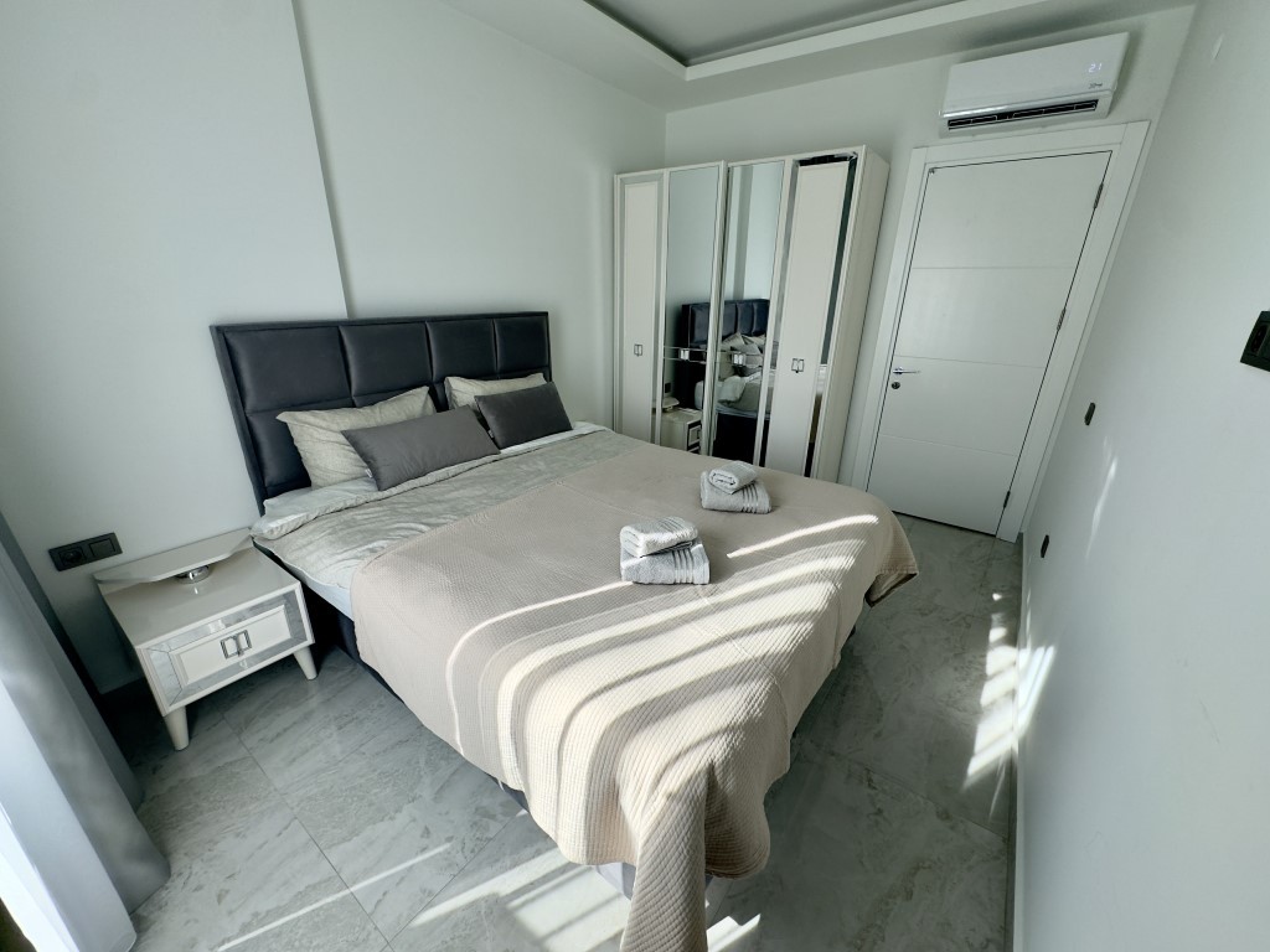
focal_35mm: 14
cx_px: 635
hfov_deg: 102.1
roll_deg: -1.0
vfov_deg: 85.7
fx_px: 514
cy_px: 476
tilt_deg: -20.4
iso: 40
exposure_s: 1/129
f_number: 2.2
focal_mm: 2.22
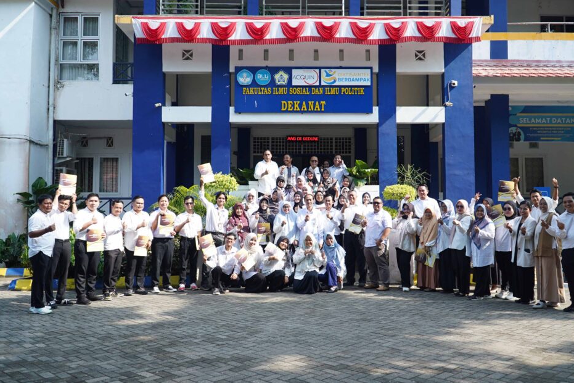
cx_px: 305
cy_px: 190
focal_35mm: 33
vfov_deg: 40.0
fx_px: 526
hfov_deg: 57.2
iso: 200
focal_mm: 20
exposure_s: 1/500
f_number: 4
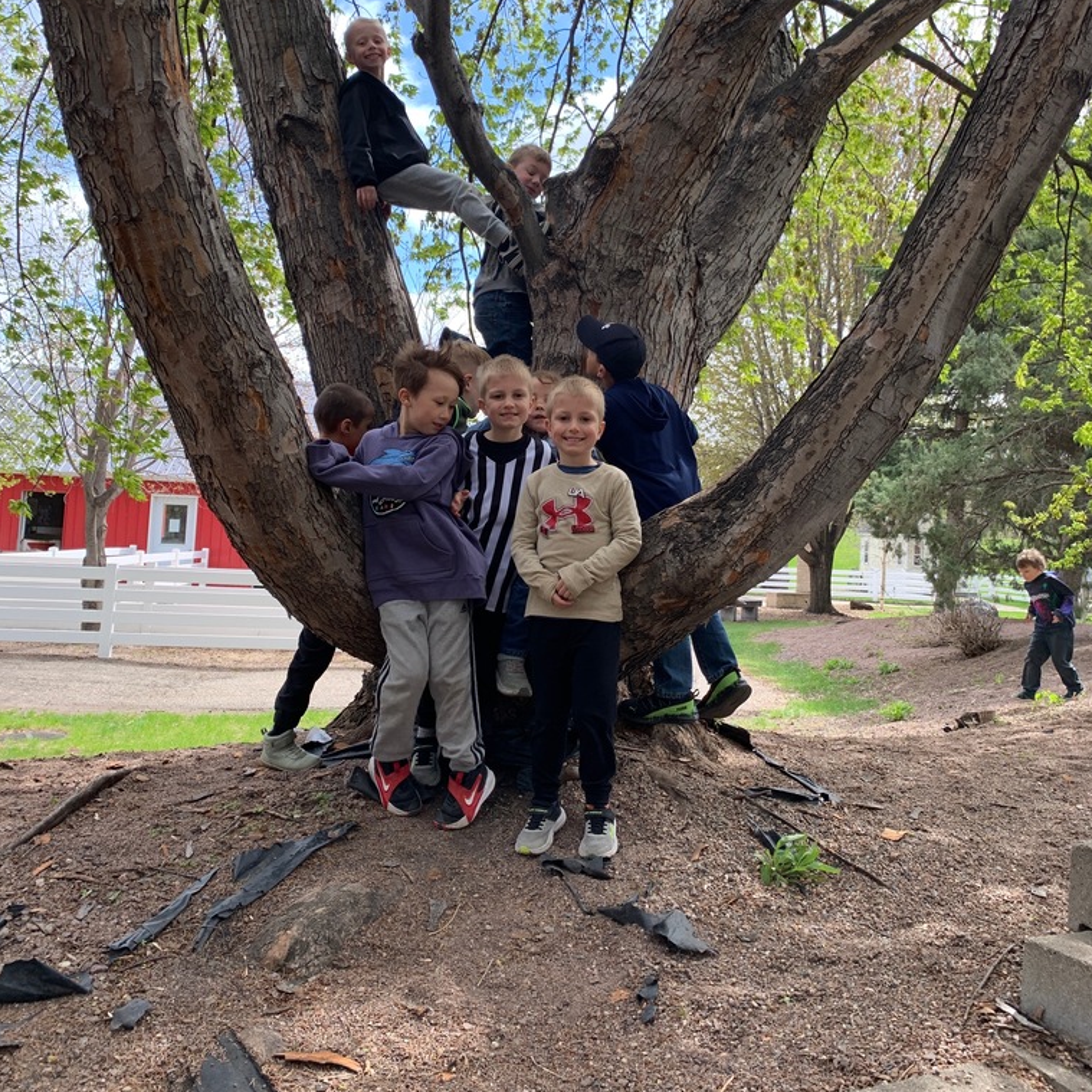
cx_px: 547
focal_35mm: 31
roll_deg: -3.4
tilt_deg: +3.5
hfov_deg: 52.5
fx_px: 1106
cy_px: 476
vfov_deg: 52.4
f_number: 1.8
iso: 25
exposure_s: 1/302
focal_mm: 4.25
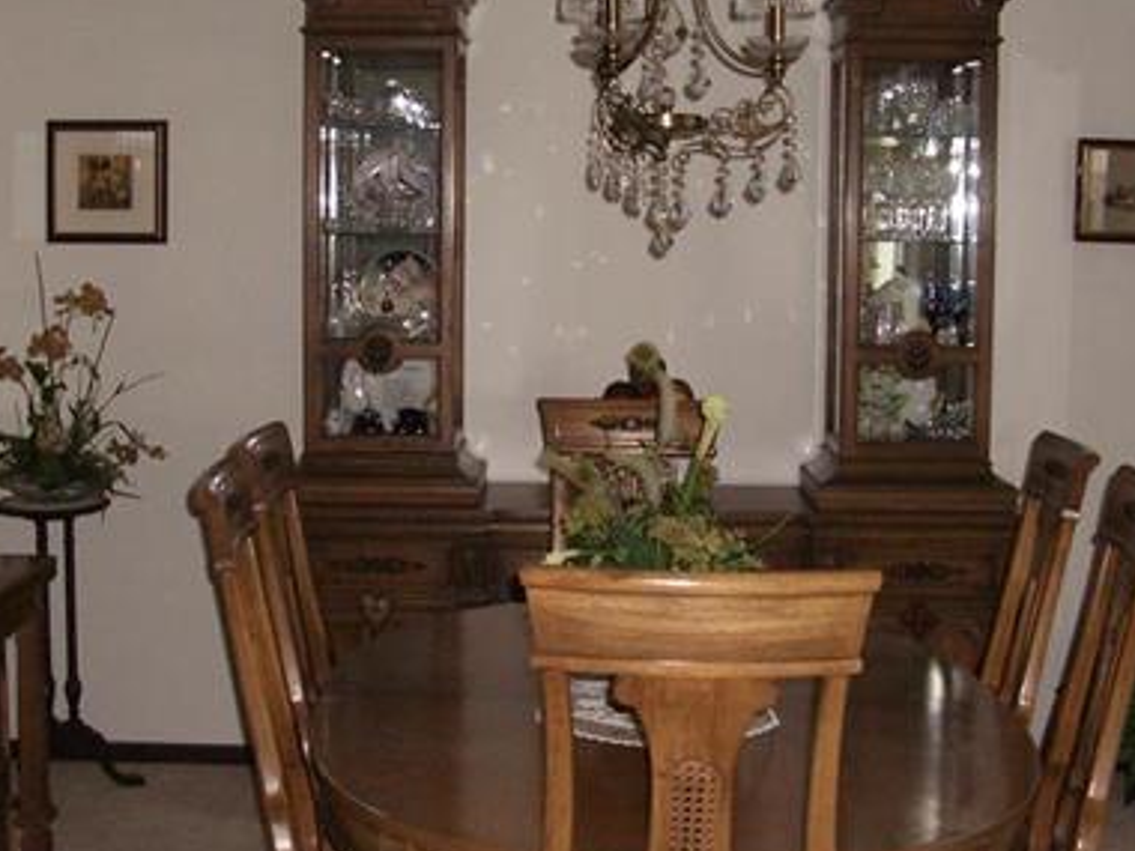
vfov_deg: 24.8
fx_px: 1935
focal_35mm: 59
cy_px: 394
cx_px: 594
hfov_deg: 32.7
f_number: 2.6
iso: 200
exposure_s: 1/60
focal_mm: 5.8
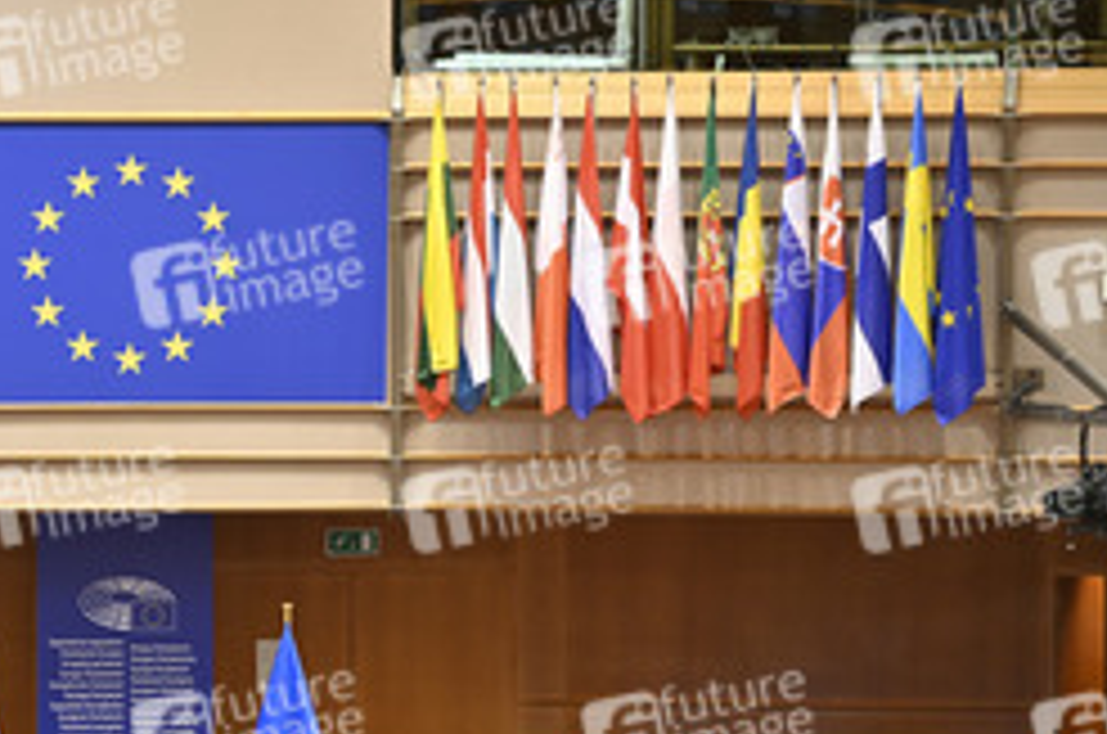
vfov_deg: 5.5
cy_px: 612
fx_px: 7611
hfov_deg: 8.3
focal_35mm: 248
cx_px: 128
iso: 800
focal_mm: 135
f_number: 2.8
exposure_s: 1/160
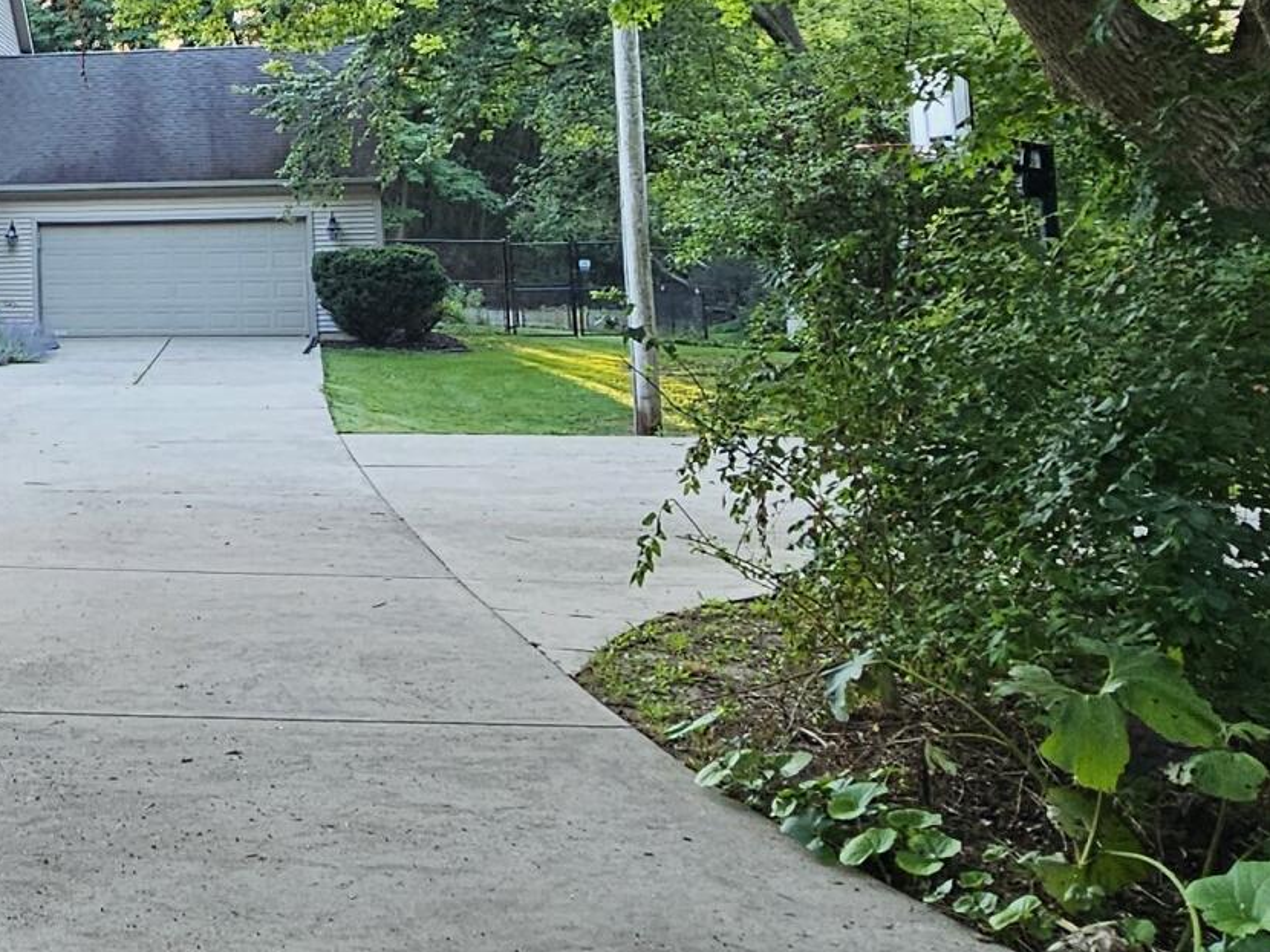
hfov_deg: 34.7
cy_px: -20
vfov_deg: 28.7
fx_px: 1724
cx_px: -138
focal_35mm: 47
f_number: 2.2
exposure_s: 1/60
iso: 50
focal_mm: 2.2
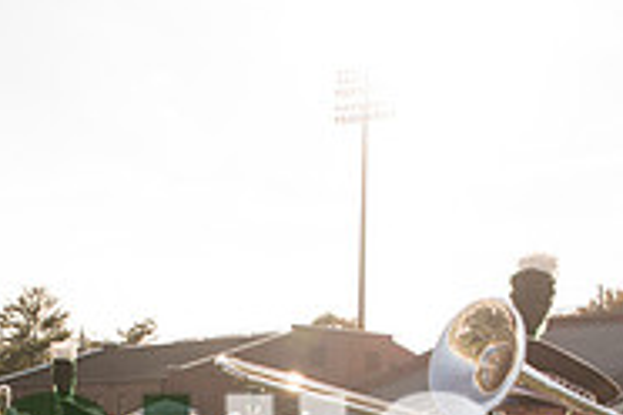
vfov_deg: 17.0
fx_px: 1298
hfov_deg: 26.9
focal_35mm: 75
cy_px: 551
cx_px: 245
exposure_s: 1/1250
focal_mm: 24
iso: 320
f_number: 5
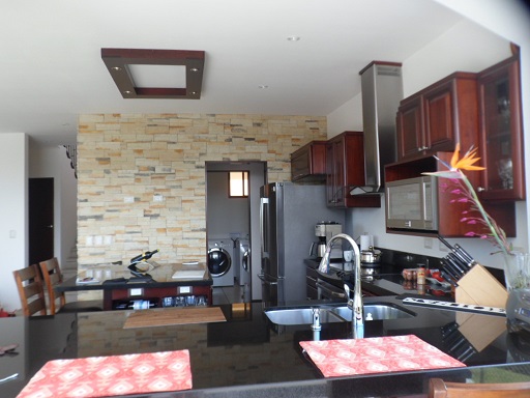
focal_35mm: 27
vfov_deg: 51.4
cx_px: 265
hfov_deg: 65.3
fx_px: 413
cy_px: 199
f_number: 3.3
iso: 80
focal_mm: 4.9
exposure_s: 1/60
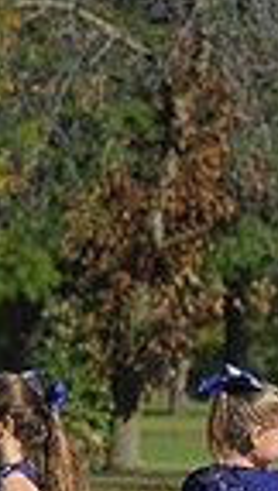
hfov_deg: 1.6
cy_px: 371
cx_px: -577
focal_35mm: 742
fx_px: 9673
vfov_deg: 2.9
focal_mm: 175
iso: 360
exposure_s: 1/1250
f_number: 7.1
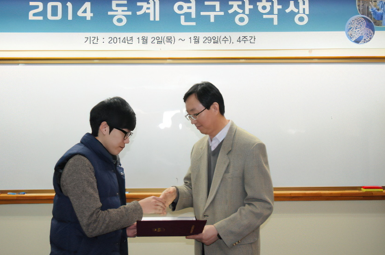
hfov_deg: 50.1
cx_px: 180
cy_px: 118
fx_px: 411
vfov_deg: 34.4
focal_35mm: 39
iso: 2000
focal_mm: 23
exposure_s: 1/250
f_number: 3.5
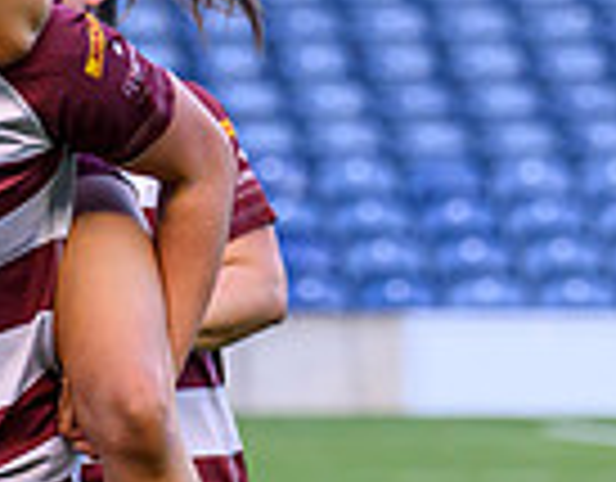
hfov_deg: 2.2
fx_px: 15770
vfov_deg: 1.7
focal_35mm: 873
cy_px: 545
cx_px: -262
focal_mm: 165
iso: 2000
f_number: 4.5
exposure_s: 1/640
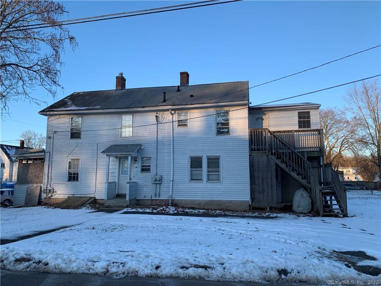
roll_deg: -0.1
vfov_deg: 53.1
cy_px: 143
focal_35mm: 26
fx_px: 286
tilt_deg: +7.6
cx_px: 190
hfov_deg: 67.3
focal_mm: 4.25
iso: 25
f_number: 1.8
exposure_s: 1/549
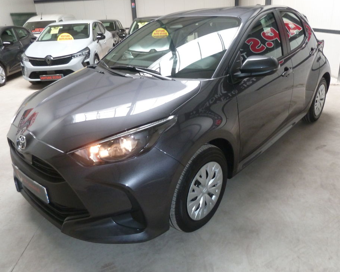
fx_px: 272
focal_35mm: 27
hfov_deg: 64.1
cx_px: 175
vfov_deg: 53.2
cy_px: 133
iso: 250
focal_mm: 4.1
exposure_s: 1/30
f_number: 3.3
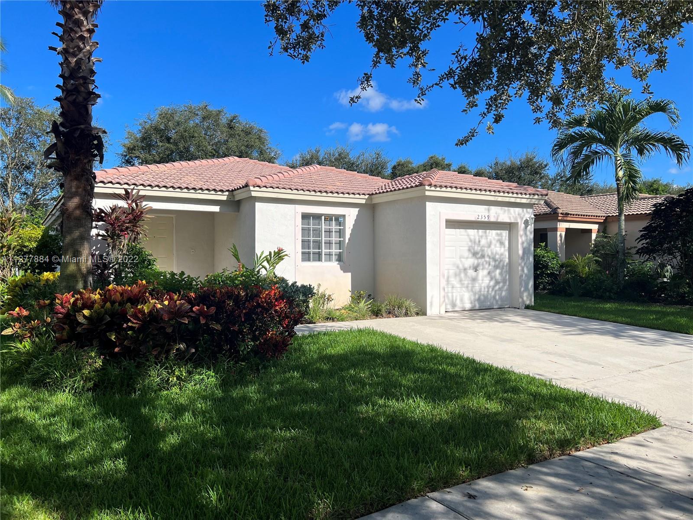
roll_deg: +0.8
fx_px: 521
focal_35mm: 26
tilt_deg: -0.1
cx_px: 346
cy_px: 260
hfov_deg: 67.3
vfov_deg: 53.1
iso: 50
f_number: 1.5
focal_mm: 5.7
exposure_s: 1/4274
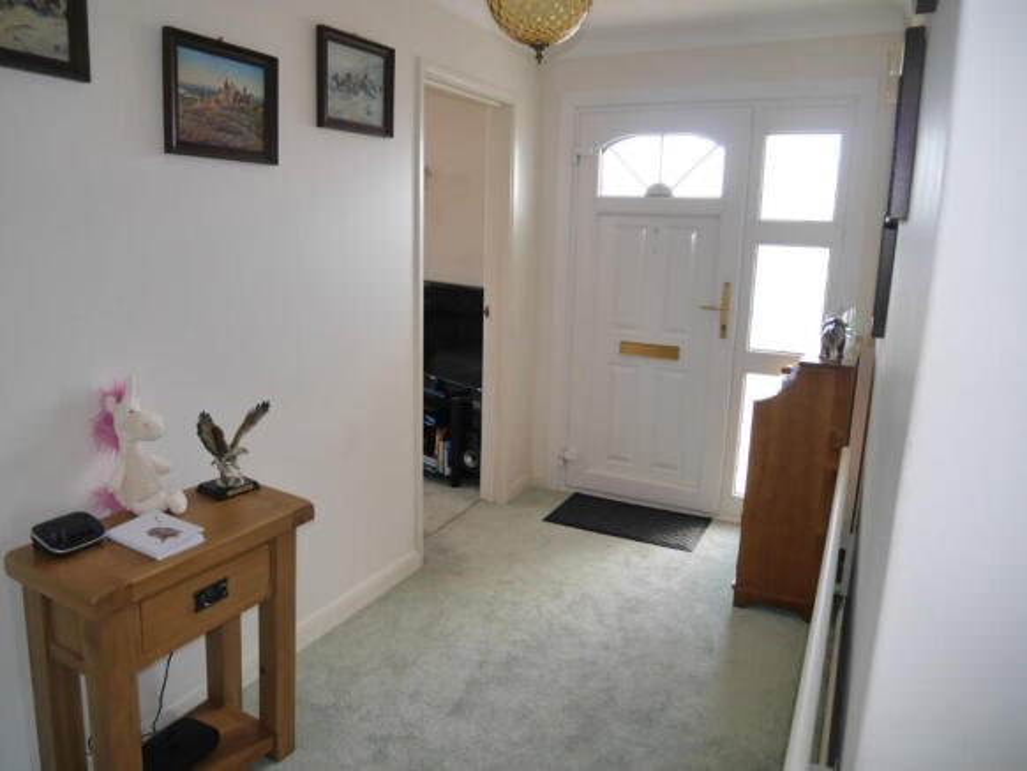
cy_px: 386
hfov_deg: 71.6
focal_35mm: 24
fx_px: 712
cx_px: 514
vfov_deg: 56.9
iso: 320
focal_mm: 12
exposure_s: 1/60
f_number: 3.5
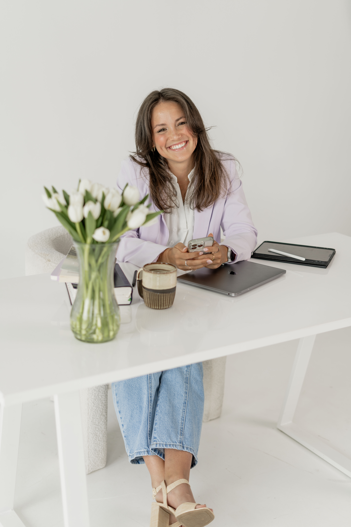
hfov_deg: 27.0
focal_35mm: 50
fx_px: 731
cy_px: 264
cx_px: 176
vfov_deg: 39.6
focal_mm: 50
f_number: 2.2
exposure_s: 1/200
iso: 160
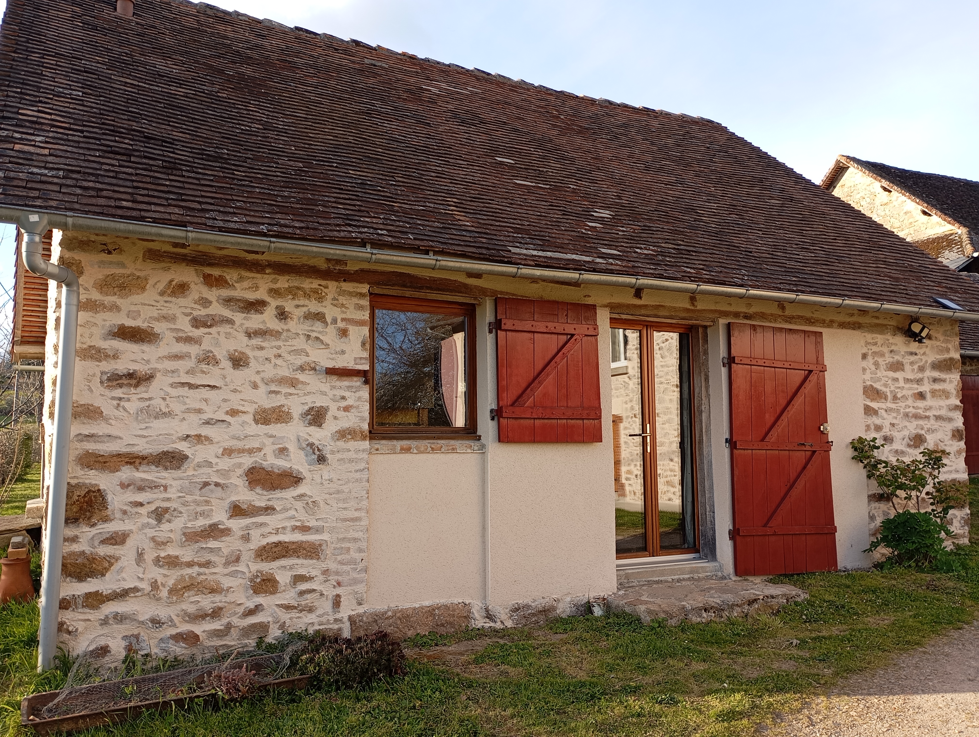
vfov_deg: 49.9
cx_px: 490
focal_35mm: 28
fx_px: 793
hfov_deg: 63.4
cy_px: 368
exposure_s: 1/163
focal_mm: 4.27
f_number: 1.8
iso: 102
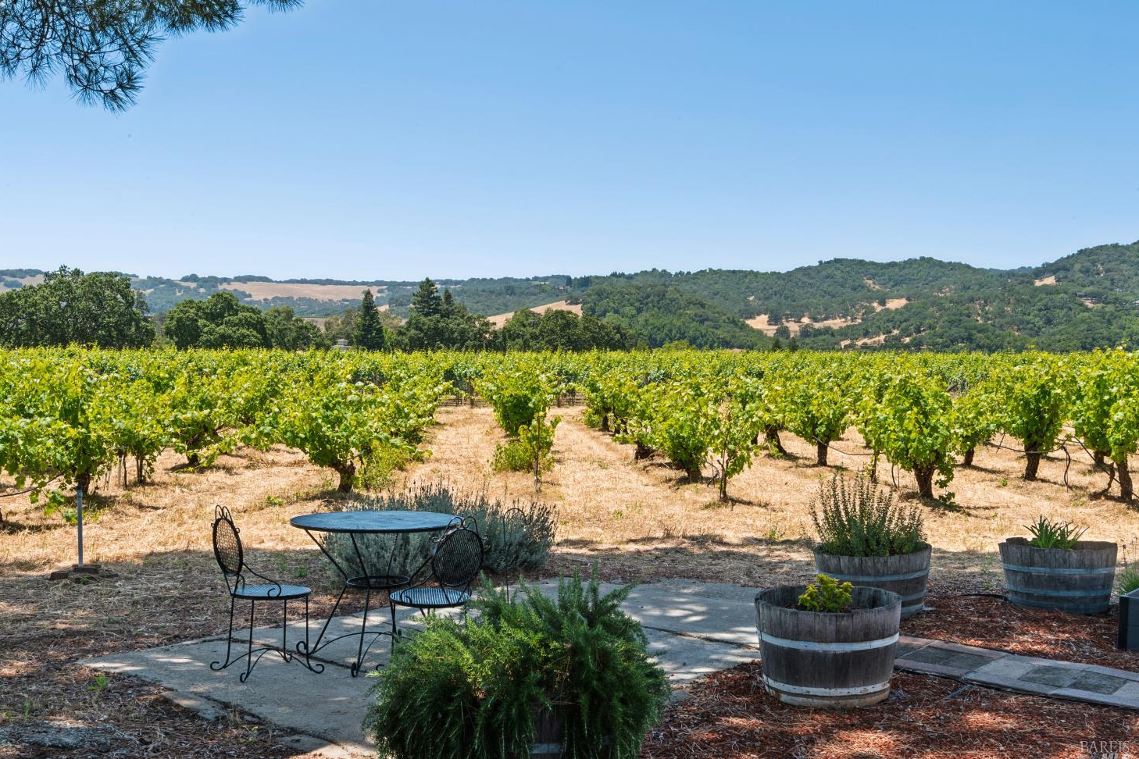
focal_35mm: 36
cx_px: 558
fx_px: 1139
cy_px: 384
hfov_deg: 53.1
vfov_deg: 36.9
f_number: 20
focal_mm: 35
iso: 320
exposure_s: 1/50
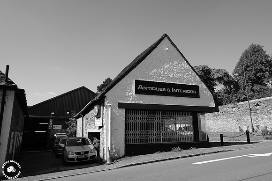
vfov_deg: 53.2
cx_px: 136
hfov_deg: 73.7
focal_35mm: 24
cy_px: 90
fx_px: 181
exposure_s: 1/240
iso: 200
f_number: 9
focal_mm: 15.9
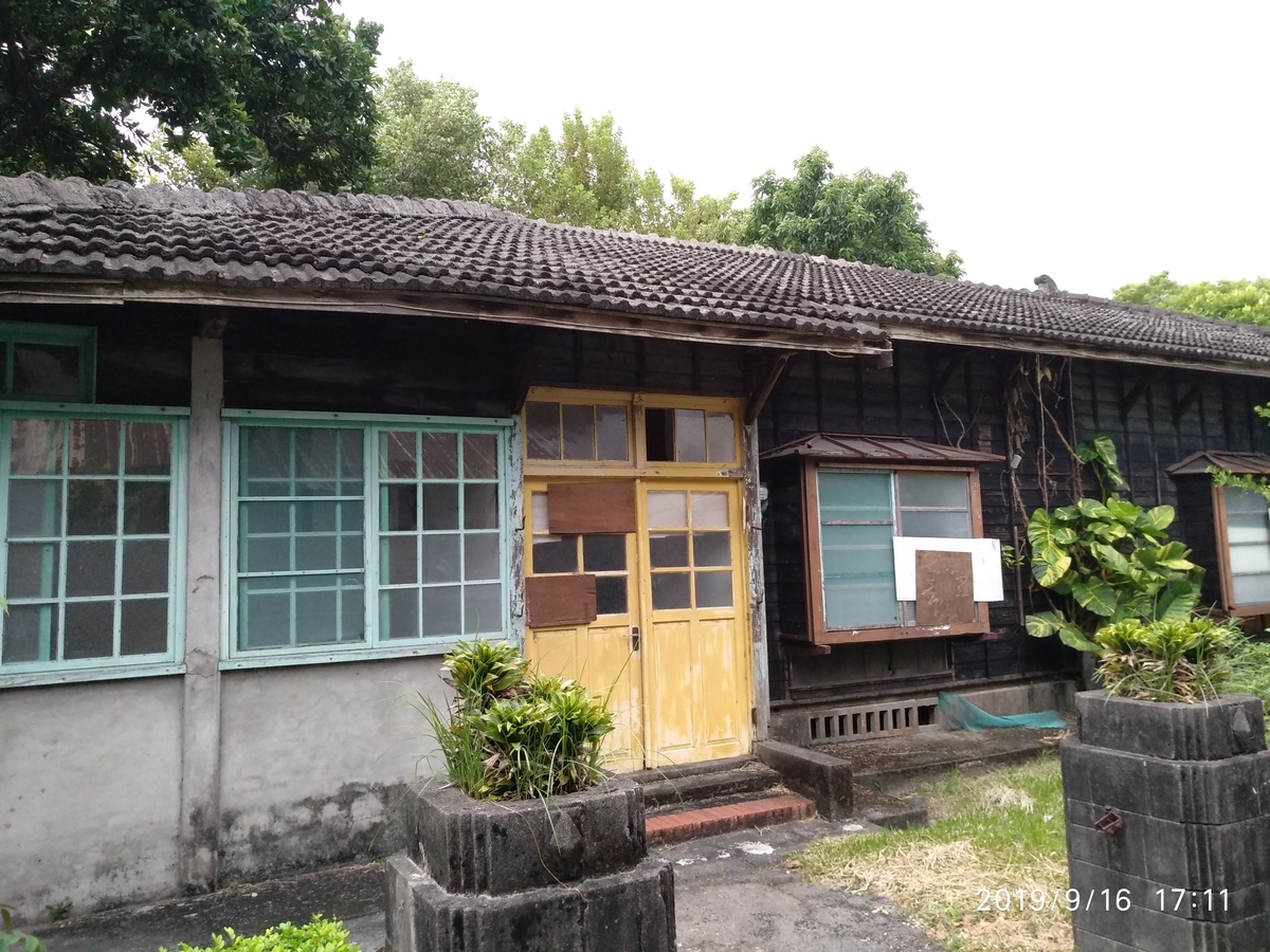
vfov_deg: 61.1
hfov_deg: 76.4
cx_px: 635
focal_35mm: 22
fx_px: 807
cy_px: 476
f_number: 2.2
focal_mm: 3.81
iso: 400
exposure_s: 1/60
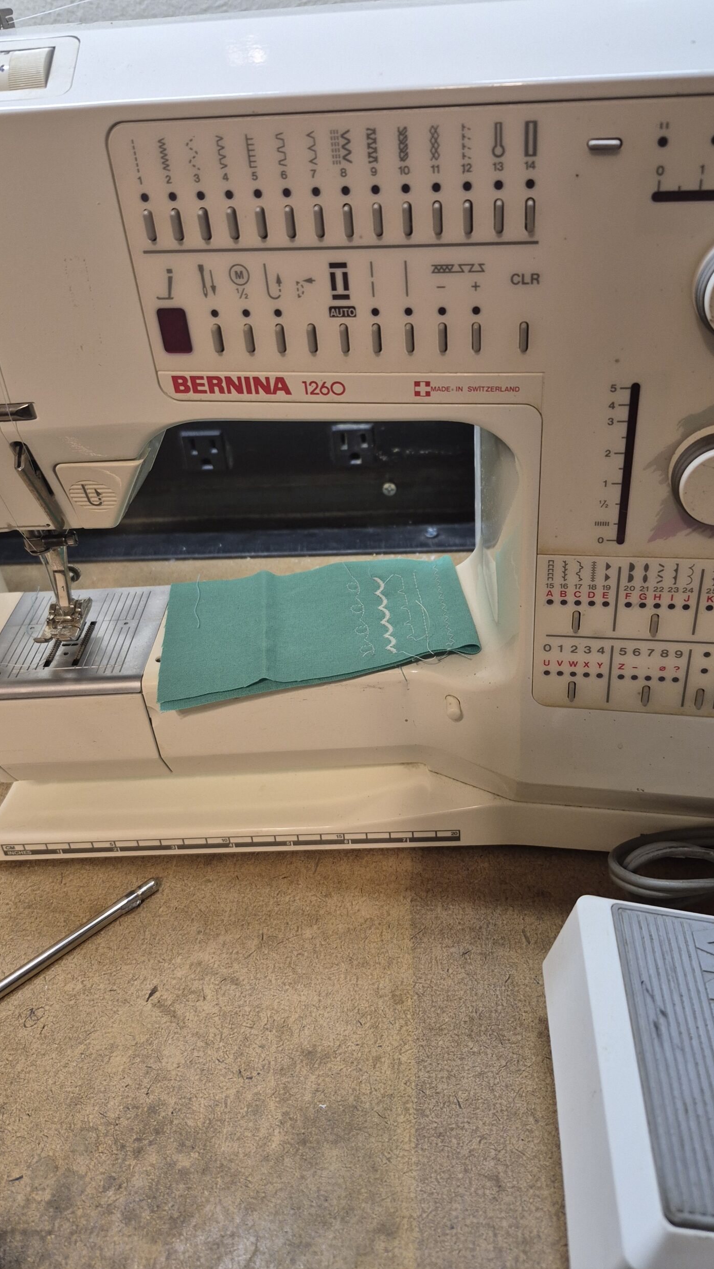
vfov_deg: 71.9
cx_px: 377
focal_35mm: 26
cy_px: 617
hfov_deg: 44.4
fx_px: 875
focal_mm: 5.4
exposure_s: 1/120
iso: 200
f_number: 1.8
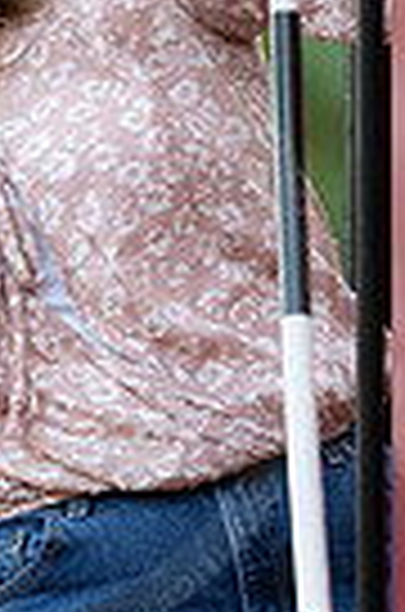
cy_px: 464
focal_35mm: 670
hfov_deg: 2.0
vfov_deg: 3.1
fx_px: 11363
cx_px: 18
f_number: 1.8
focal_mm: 135
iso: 250
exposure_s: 1/400
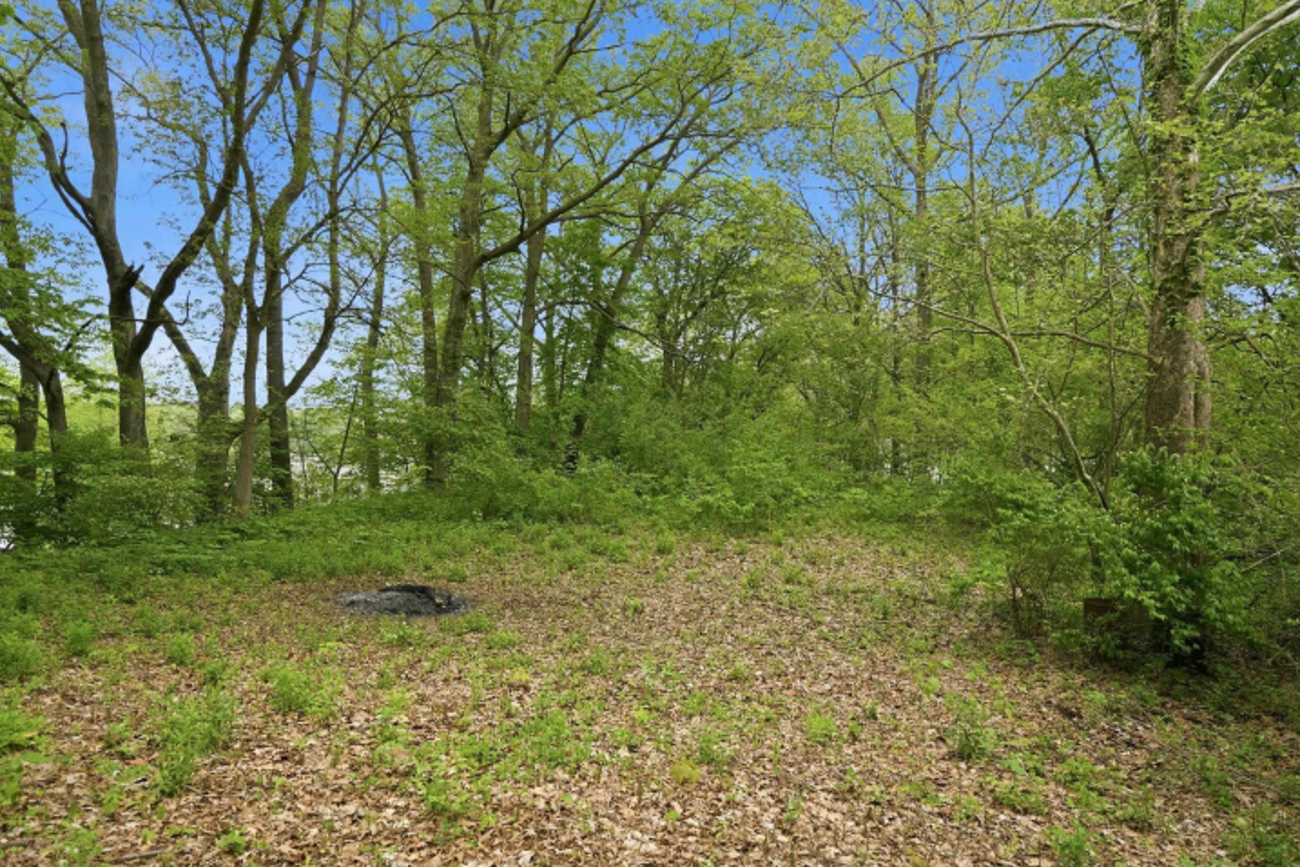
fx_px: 830
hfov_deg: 76.1
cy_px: 428
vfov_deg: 55.1
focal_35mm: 23
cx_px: 664
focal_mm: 15
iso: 100
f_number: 4.5
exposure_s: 1/125
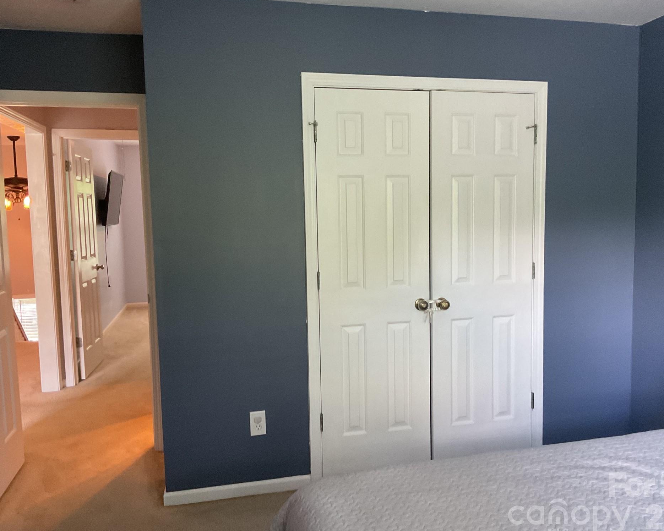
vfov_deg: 47.1
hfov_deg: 57.1
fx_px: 609
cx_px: 358
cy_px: 269
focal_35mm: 31
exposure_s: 1/60
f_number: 1.8
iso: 250
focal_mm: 3
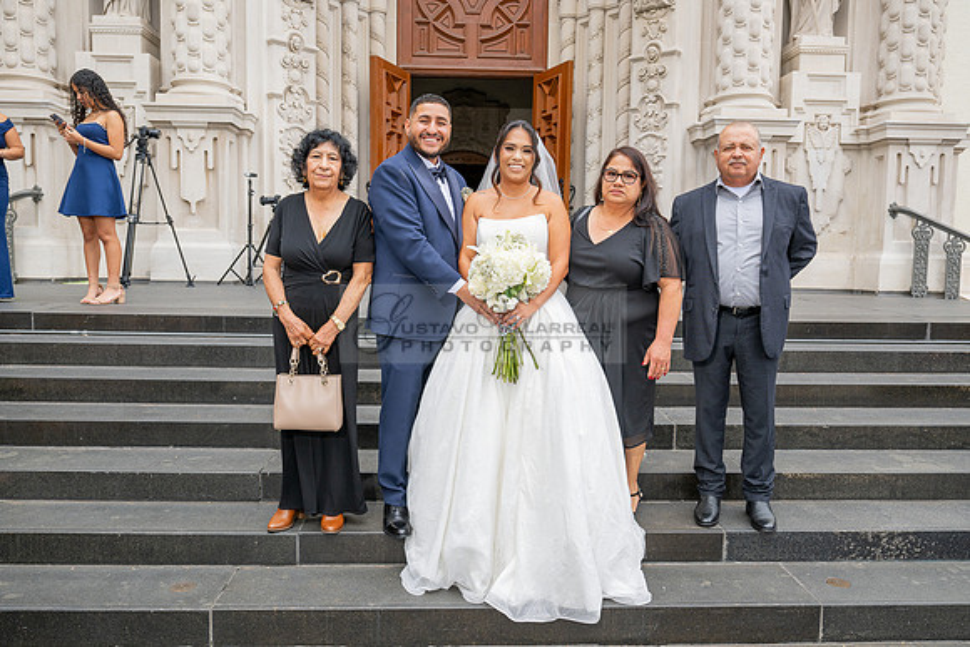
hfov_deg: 63.6
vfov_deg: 45.0
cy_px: 324
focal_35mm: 29
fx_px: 782
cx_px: 485
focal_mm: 29
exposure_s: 1/200
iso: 200
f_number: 5.6
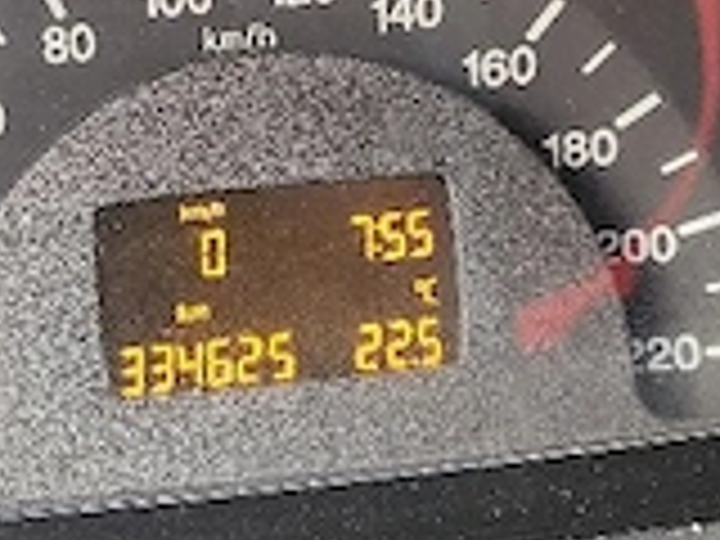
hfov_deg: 22.7
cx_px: 243
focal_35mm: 86
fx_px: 1789
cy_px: 284
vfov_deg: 17.2
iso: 800
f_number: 1.8
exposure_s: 1/120
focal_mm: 6.4
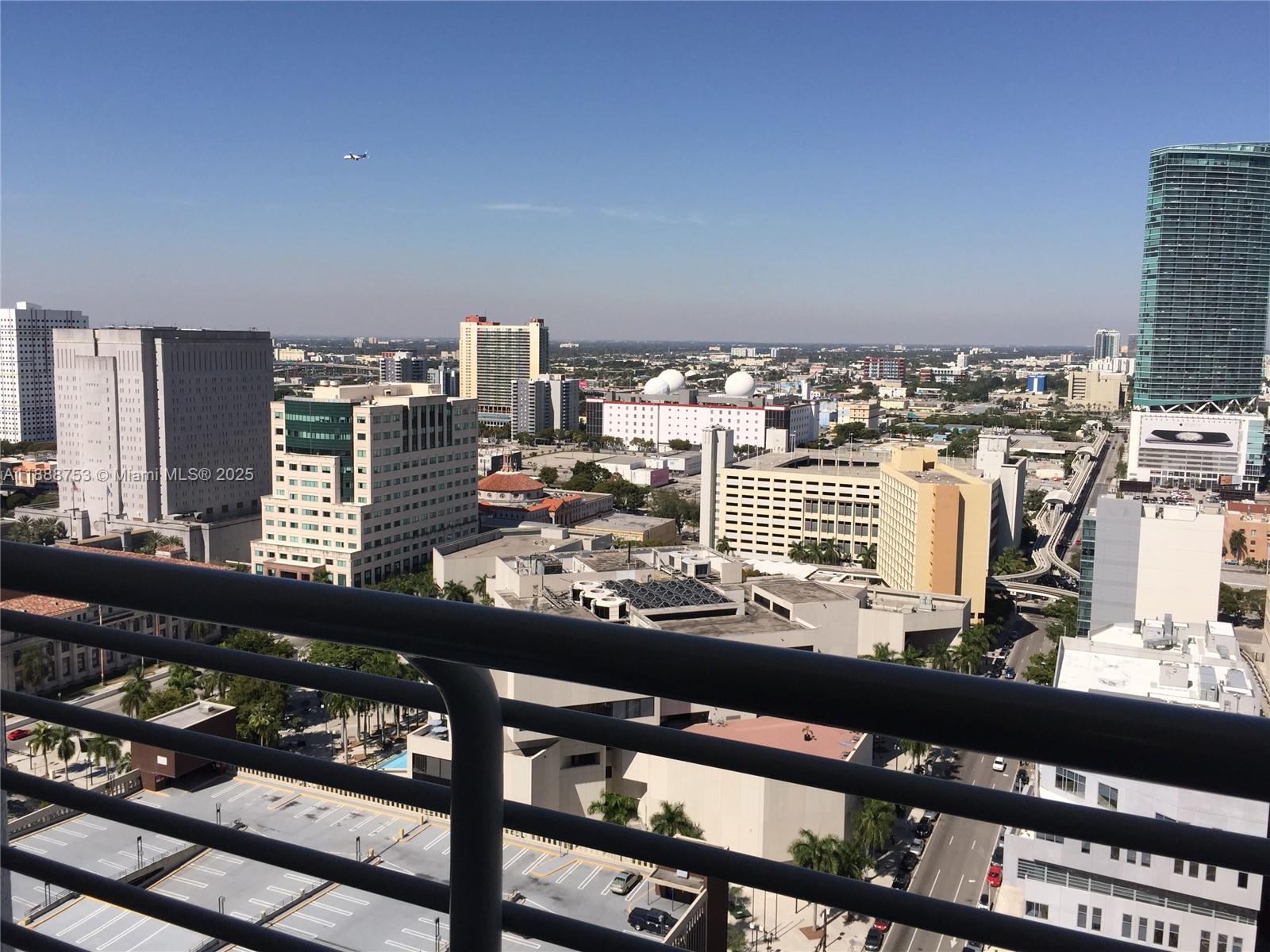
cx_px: 635
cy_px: 476
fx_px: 1064
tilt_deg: -6.9
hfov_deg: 61.7
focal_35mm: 29
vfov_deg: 48.2
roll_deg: -2.1
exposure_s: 1/3597
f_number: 2.2
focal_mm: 4.15
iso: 32
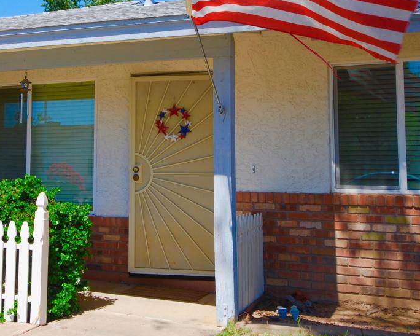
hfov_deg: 35.3
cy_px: 114
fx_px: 646
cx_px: 114
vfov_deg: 29.0
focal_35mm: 52
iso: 100
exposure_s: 1/200
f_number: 7.1
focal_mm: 22
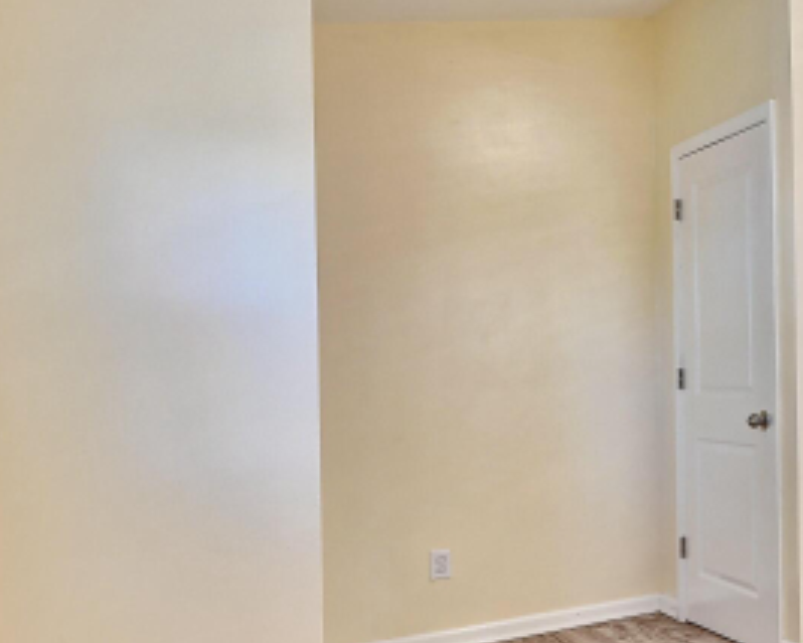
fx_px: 880
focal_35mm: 37
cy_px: 389
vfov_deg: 40.0
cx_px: 1038
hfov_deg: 34.7
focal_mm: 14
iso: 200
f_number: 8
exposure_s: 1/4
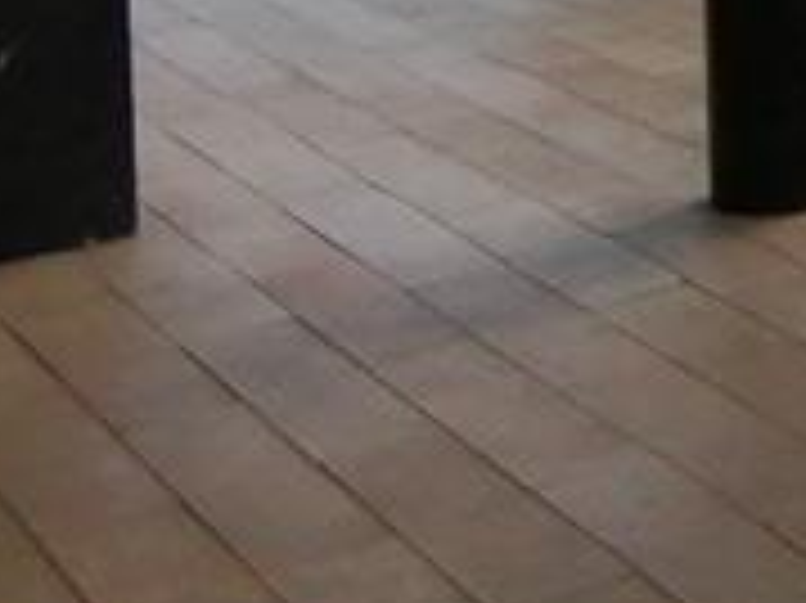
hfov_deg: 15.3
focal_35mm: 103
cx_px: 1621
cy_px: -554
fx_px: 2397
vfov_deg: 12.8
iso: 64
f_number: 2.4
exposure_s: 1/60
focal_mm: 1.78
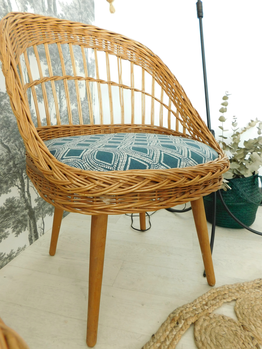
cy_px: 174
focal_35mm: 23
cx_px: 131
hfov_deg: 58.9
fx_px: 232
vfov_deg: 73.9
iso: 125
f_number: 3
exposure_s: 1/10
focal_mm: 4
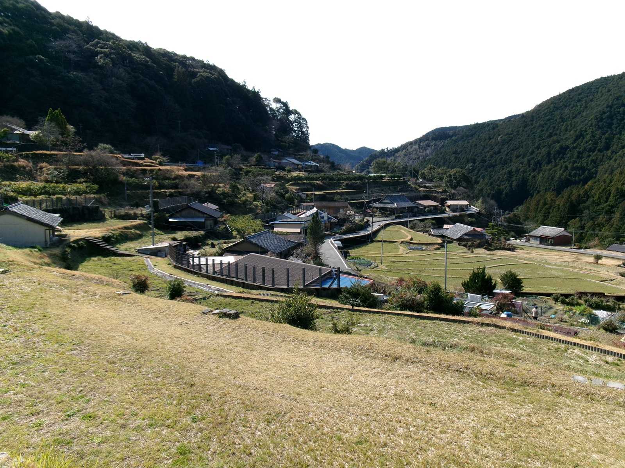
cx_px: 312
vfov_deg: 49.7
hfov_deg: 63.4
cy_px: 234
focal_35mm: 28
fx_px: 506
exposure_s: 1/75
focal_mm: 5.1
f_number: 10.8
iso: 100
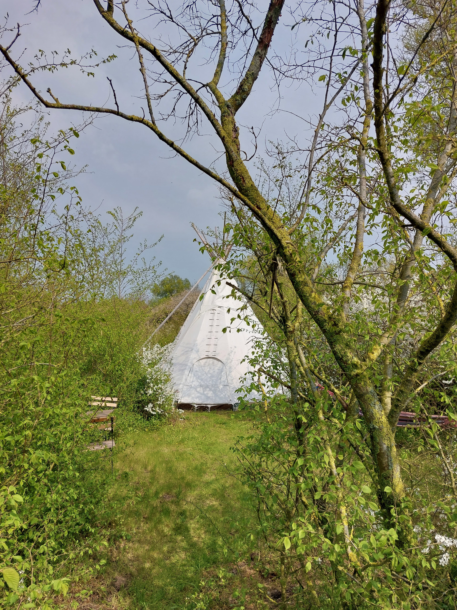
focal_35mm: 25
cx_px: 228
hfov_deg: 54.9
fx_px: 440
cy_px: 305
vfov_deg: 69.4
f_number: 1.8
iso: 25
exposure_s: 1/1457
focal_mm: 5.23
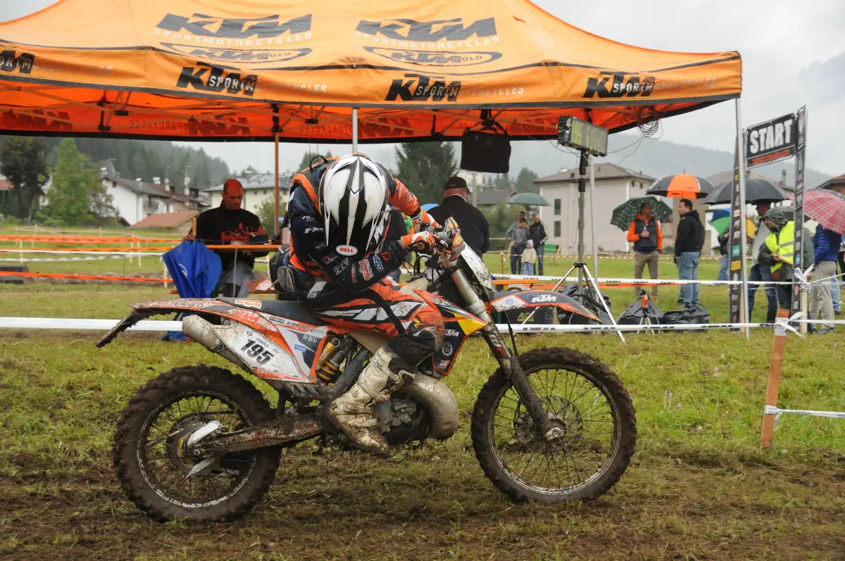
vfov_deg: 18.9
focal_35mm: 72
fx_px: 1688
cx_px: 422
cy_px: 280
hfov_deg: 28.1
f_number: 4.5
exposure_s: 1/800
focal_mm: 48
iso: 800
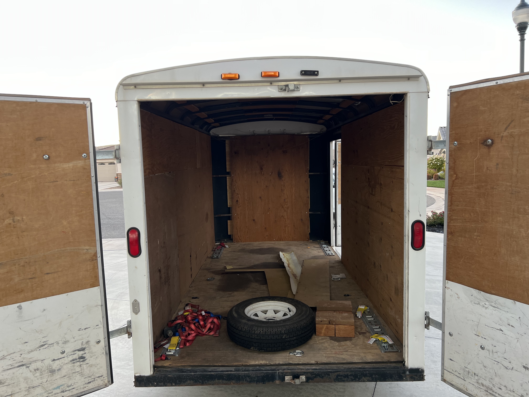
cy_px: 198
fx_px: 397
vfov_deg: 53.1
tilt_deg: -3.8
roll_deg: +2.0
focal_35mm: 26
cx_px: 264
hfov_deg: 67.3
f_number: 1.5
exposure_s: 1/60
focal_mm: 5.7
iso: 80
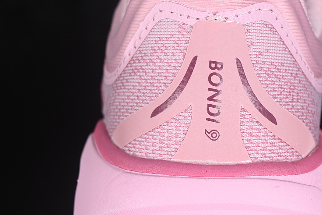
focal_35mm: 110
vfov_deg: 12.5
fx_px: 984
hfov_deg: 18.5
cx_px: 208
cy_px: 104
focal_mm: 50
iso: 160
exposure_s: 1/80
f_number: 7.1
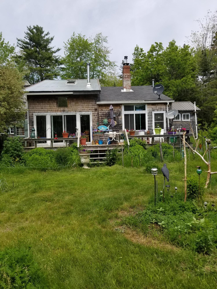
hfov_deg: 53.1
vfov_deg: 67.3
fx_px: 217
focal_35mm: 26
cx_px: 108
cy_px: 144
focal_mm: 4.25
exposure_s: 1/2640
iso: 50
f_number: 1.7
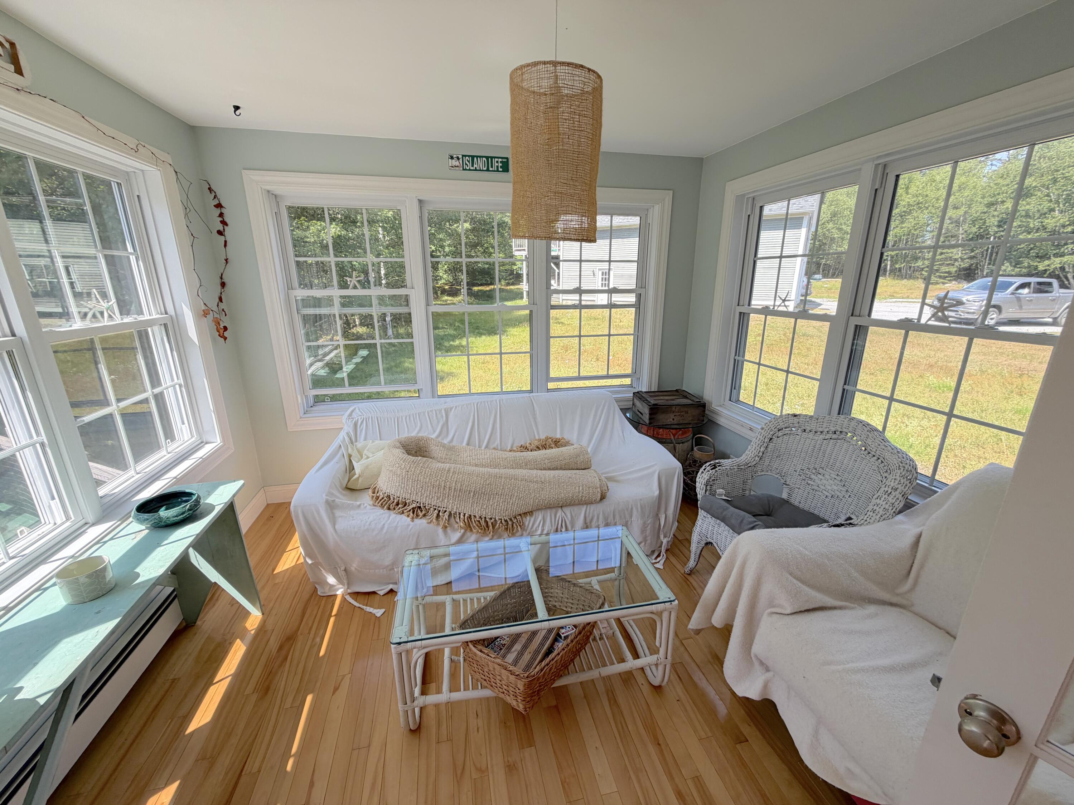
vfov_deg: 85.7
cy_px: 402
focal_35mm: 14
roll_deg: +1.1
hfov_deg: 102.1
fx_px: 434
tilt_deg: -15.9
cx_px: 537
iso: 40
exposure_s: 1/193
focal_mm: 2.22
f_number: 2.2
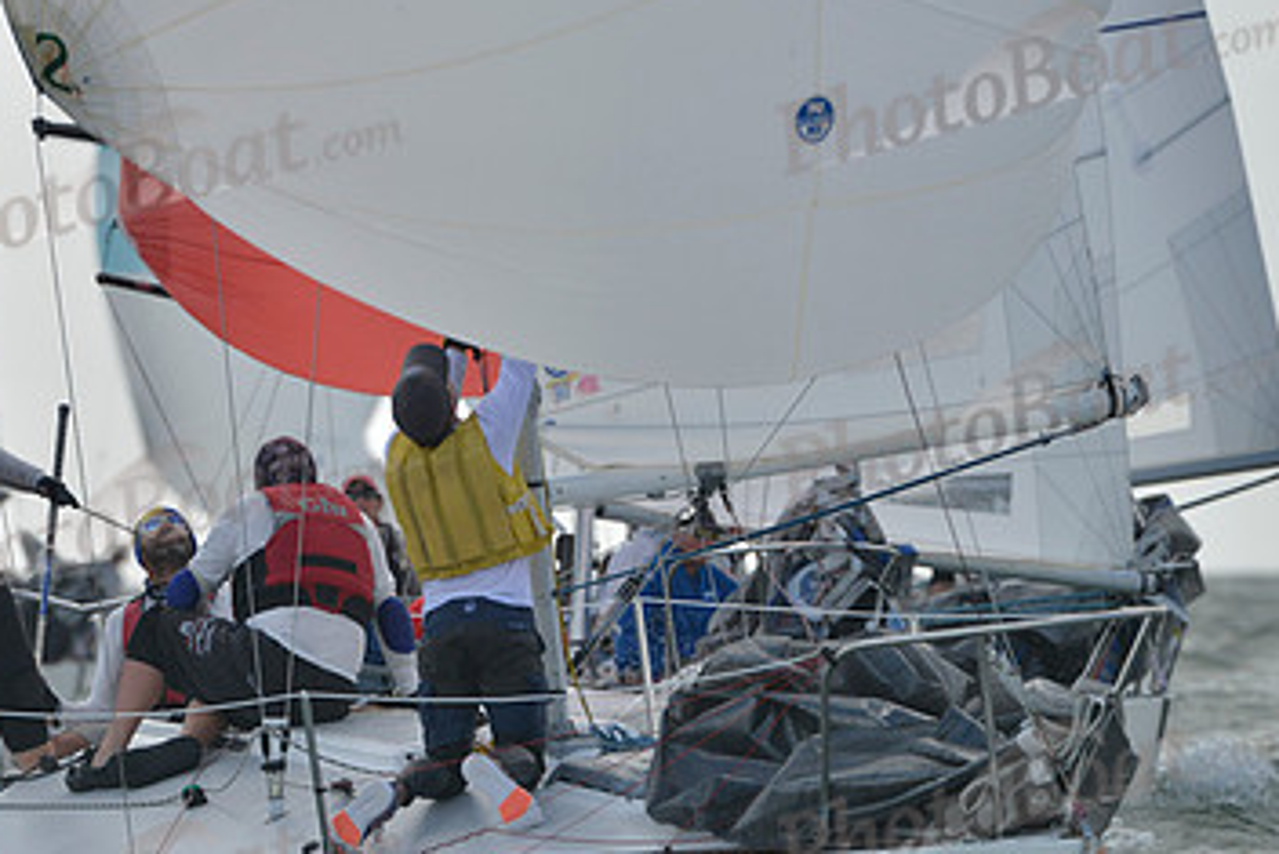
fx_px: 23457
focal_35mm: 660
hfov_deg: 3.1
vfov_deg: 2.1
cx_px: 592
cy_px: 656
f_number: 6.3
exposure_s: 1/1250
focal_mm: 400
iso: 280
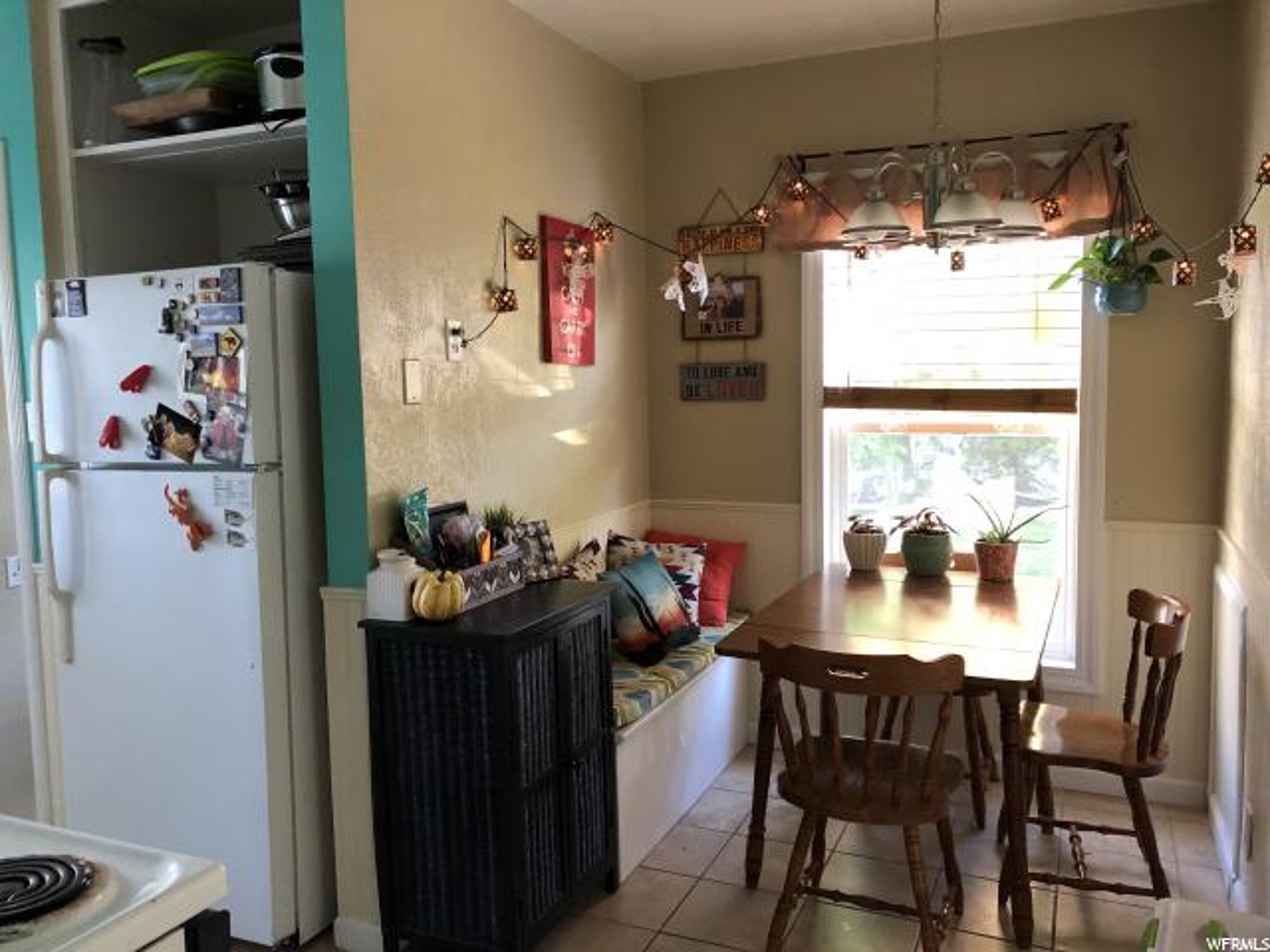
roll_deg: +1.4
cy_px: 476
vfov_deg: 49.7
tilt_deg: -5.3
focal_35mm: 28
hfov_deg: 63.4
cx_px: 635
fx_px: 1027
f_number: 1.8
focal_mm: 3.99
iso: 64
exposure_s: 1/15
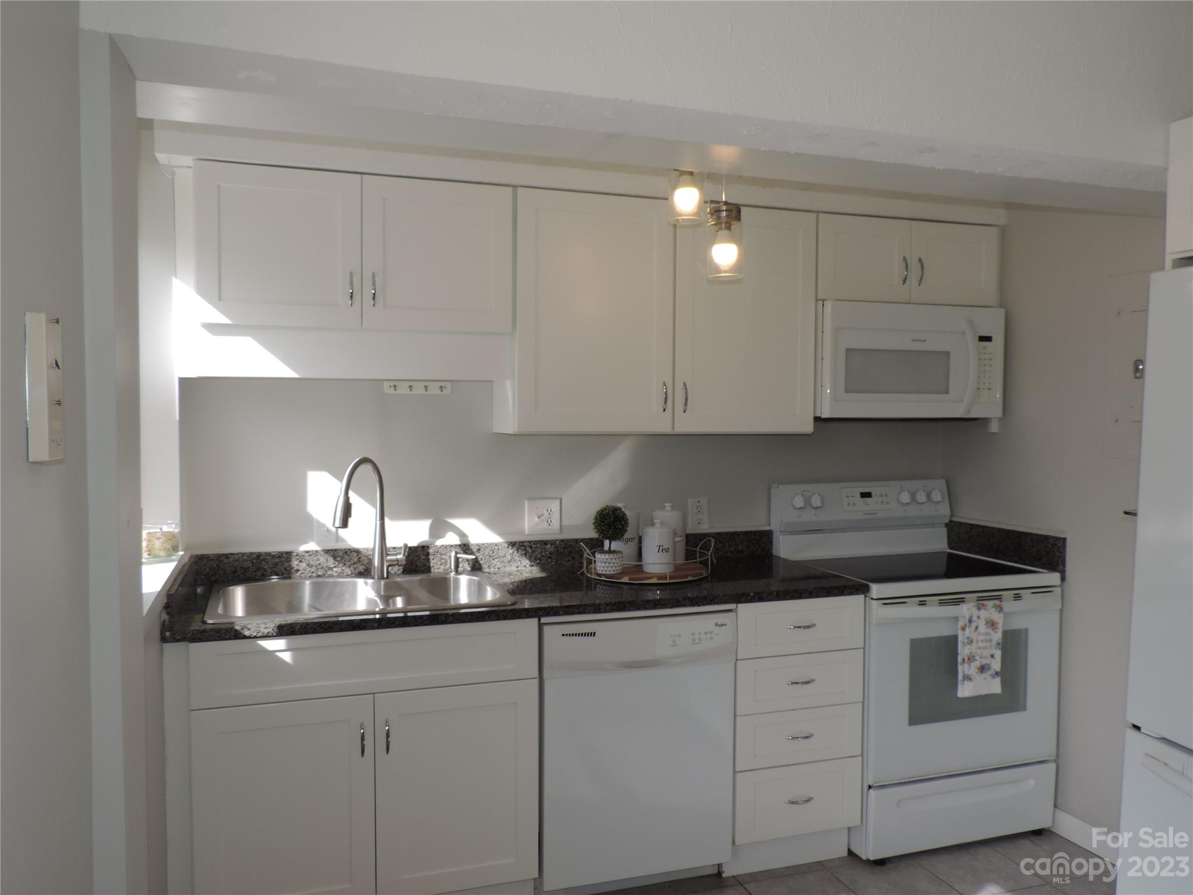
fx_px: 965
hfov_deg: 63.4
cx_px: 596
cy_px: 448
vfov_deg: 49.7
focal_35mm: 28
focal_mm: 4.9
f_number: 3.1
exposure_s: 1/250
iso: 80
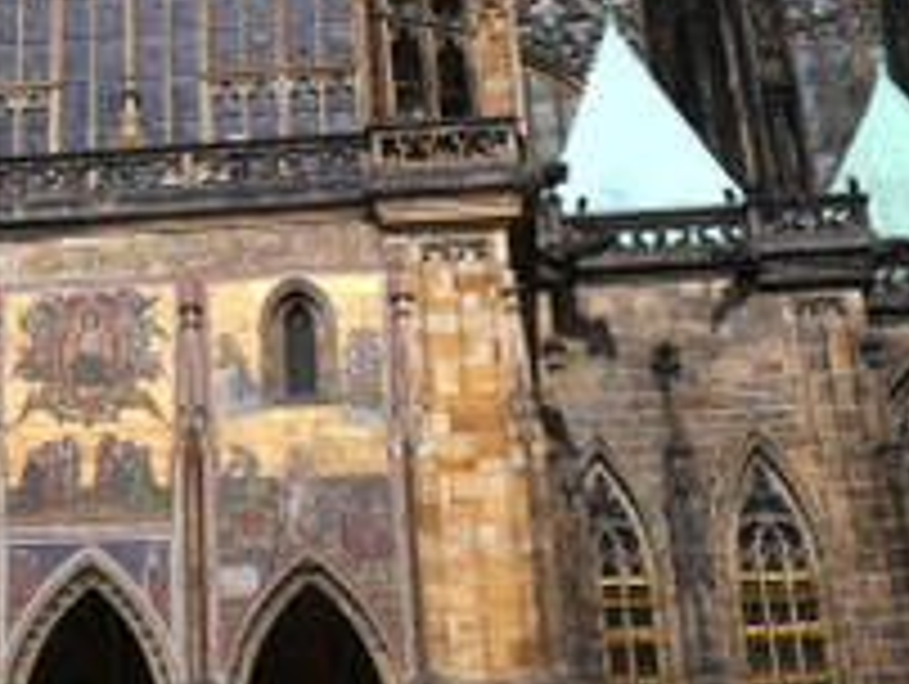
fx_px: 1998
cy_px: -279
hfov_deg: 24.6
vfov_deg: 17.8
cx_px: 27
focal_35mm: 76
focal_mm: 12
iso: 200
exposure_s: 1/800
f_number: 9
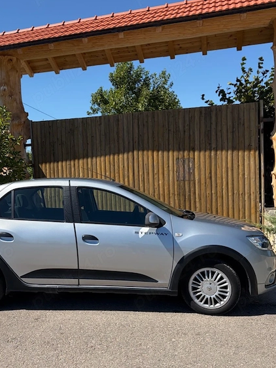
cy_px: 191
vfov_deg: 50.1
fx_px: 393
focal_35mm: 37
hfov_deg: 38.4
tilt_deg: -2.0
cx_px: 99
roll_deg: +2.5
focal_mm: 5.96
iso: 64
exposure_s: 1/4065
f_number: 1.6
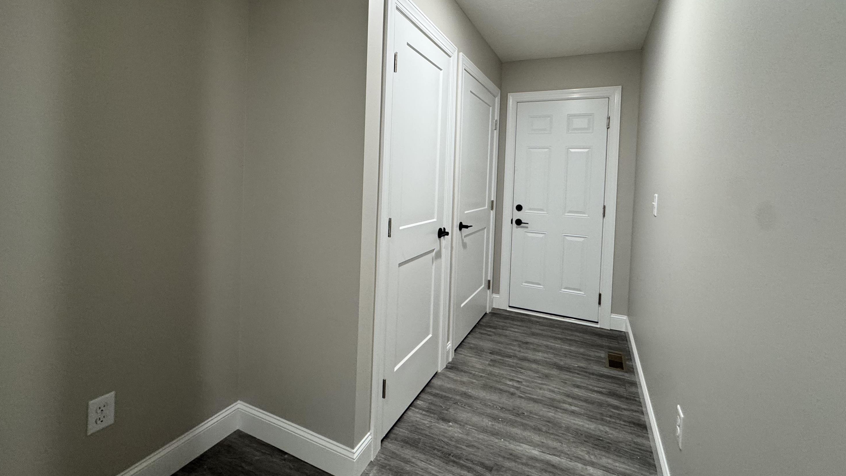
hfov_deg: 99.4
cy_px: 187
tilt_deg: -2.9
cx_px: 433
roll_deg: -2.0
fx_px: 359
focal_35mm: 16
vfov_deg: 66.4
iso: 200
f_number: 2.2
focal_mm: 2.22
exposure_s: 1/60
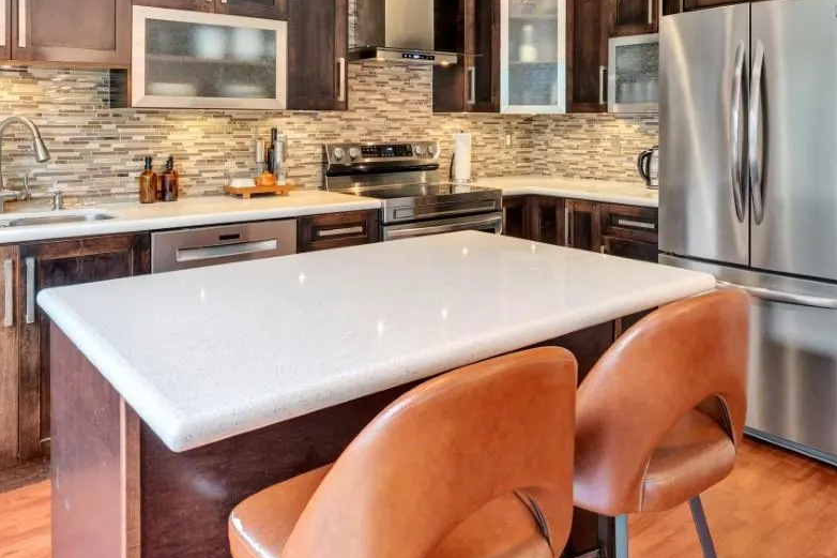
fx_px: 703
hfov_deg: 61.2
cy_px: 112
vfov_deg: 41.4
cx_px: 489
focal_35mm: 30
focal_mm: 14.6
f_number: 8
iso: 400
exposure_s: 1/10
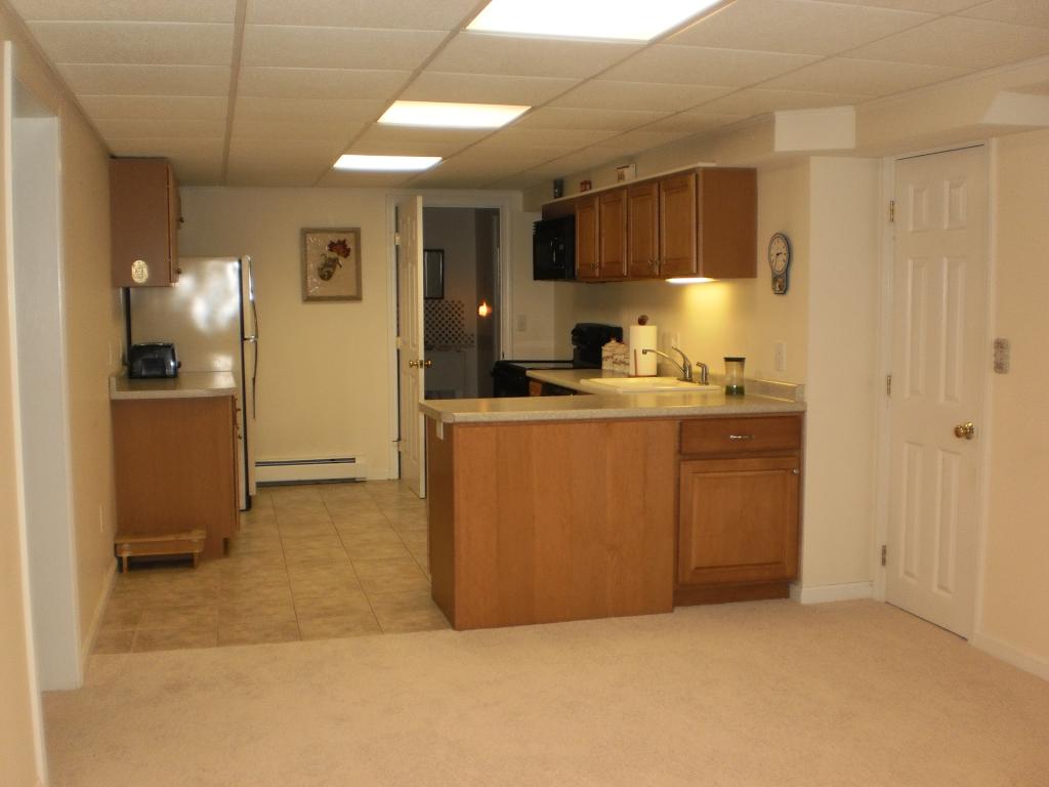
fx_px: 1091
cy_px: 394
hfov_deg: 51.4
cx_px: 524
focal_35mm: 36
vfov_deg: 39.7
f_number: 3.1
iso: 125
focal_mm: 6.3
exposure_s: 1/30
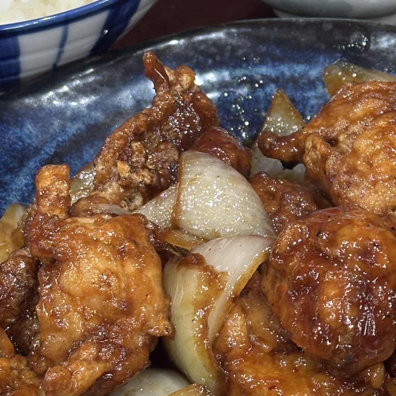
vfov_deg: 13.9
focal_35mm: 125
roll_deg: +0.1
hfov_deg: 13.9
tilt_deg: -32.1
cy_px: 69
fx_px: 1618
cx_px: 320
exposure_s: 1/60
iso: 160
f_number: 1.78
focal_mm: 6.86
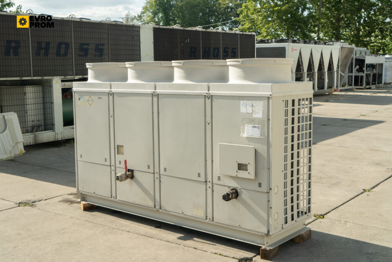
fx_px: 479
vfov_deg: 30.5
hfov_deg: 44.5
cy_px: 131
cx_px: 196
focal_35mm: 44
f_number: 9
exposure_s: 1/160
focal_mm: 44
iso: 250
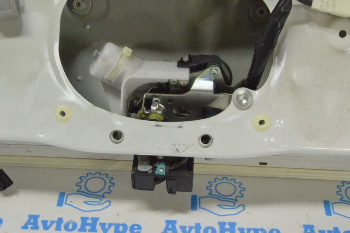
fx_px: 554
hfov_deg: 35.1
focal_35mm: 57
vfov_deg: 23.7
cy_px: 116
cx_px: 175
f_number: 20
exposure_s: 1/15
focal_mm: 38
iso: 6400
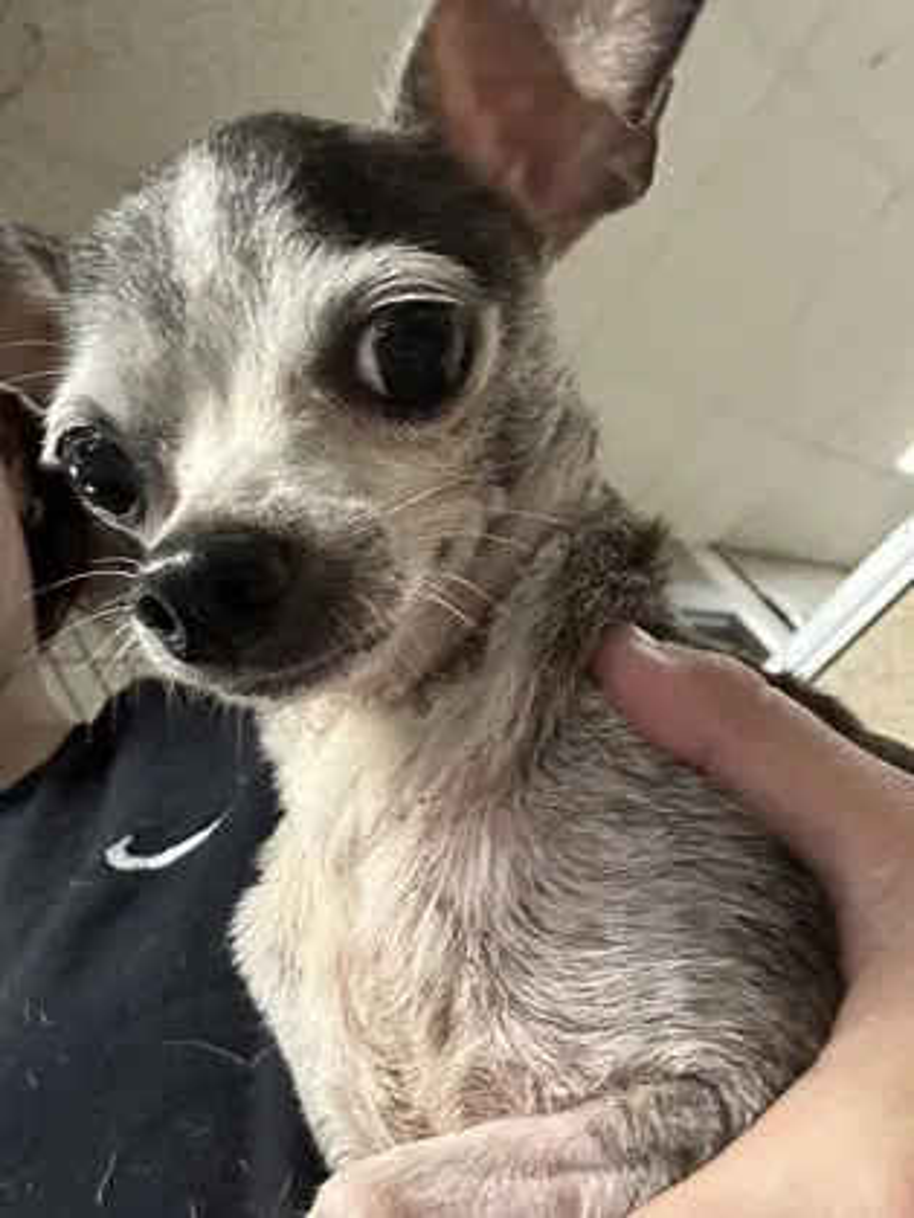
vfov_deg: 60.0
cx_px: 457
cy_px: 609
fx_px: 1056
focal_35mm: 30
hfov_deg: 46.8
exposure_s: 1/60
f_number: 1.9
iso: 320
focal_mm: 2.69
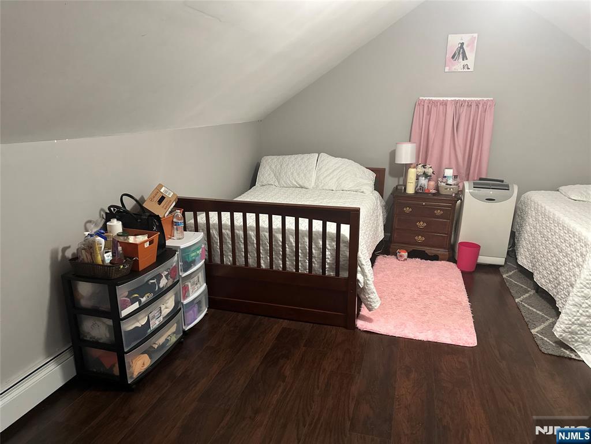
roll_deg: -1.4
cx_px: 296
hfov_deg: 71.6
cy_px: 222
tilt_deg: -14.8
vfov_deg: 56.8
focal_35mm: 24
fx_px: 410
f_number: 1.78
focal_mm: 6.86
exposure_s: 1/40
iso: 800
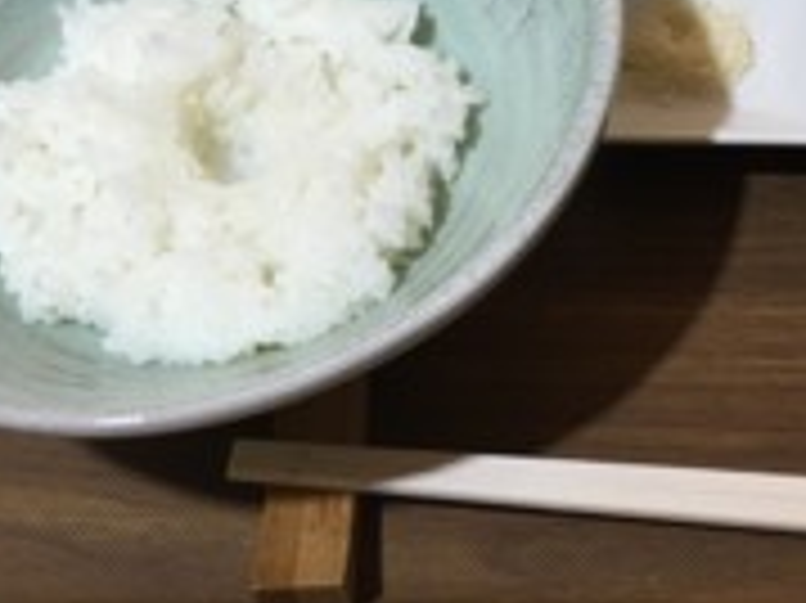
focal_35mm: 73
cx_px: 711
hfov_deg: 25.9
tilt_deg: -51.5
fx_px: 1699
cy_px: 76
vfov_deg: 19.8
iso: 25
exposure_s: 1/30
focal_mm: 4.15
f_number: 2.2
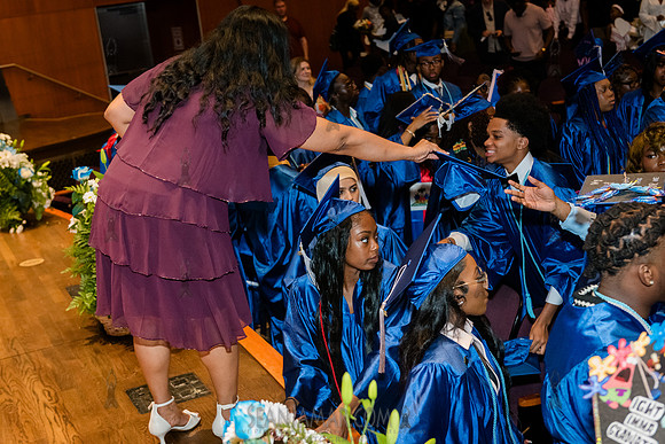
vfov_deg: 24.6
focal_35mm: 55
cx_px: 332
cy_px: 222
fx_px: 1016
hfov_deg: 36.2
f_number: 4
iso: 5000
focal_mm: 55
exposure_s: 1/200
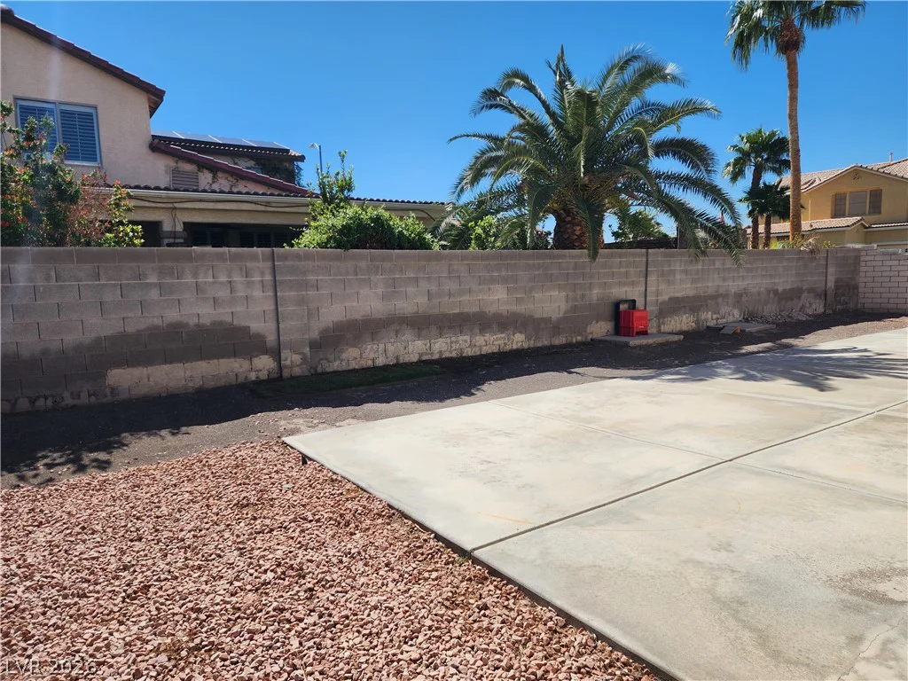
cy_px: 340
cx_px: 454
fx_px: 603
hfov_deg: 73.9
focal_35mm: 23
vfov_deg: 58.9
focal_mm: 6.4
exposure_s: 1/1501
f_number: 1.8
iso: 12
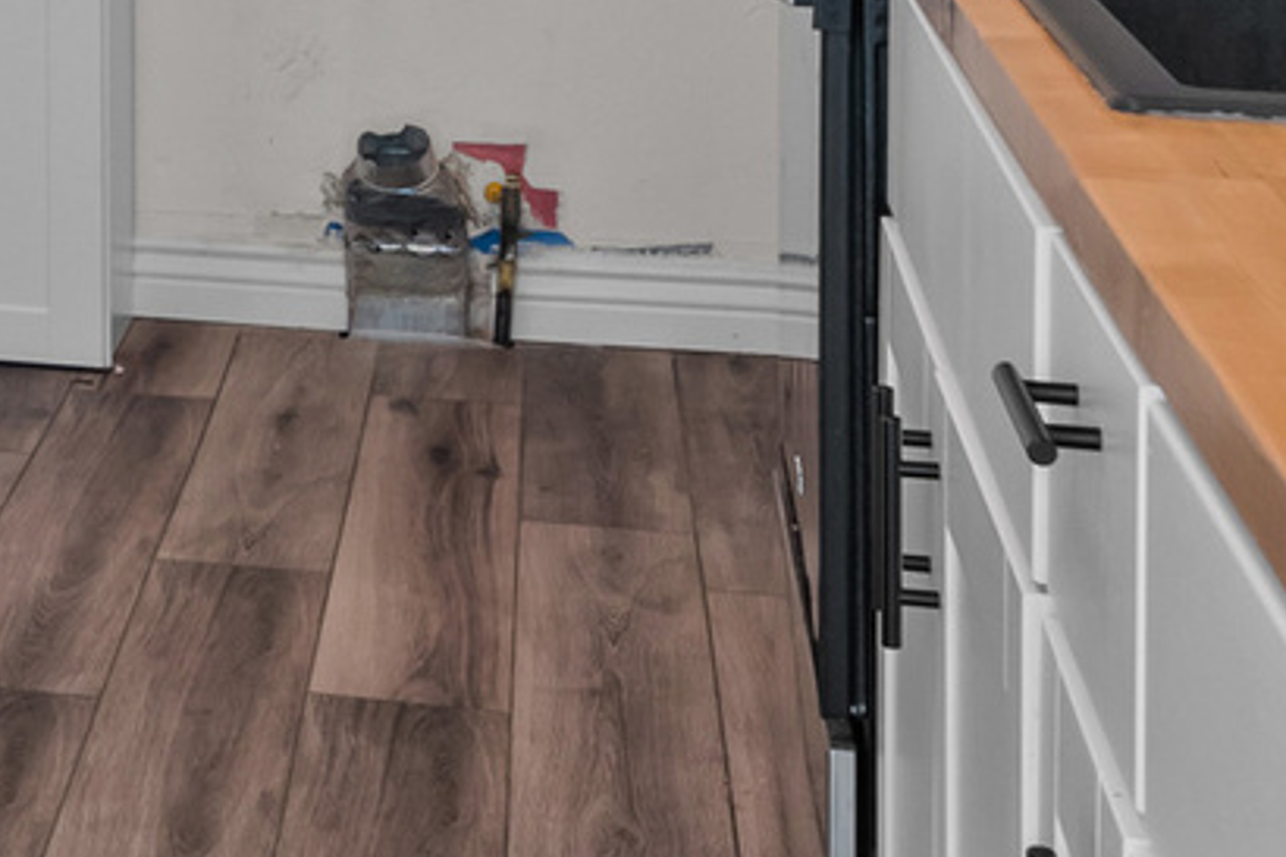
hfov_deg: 18.3
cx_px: -721
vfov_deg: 13.1
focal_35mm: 98
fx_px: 3481
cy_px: -513
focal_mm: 19.5
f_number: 8
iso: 500
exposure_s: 1/1.25
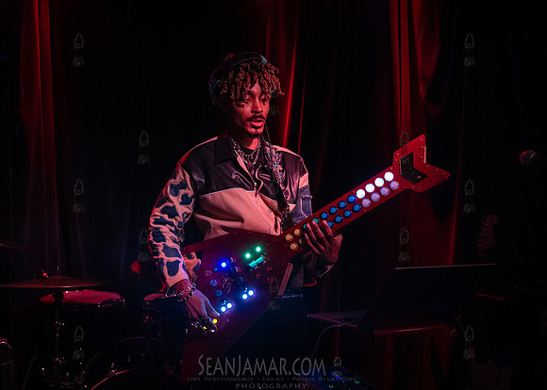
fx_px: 593
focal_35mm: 38
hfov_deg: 49.5
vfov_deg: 36.5
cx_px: 250
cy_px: 193
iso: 12800
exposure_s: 1/320
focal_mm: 36
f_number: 3.5
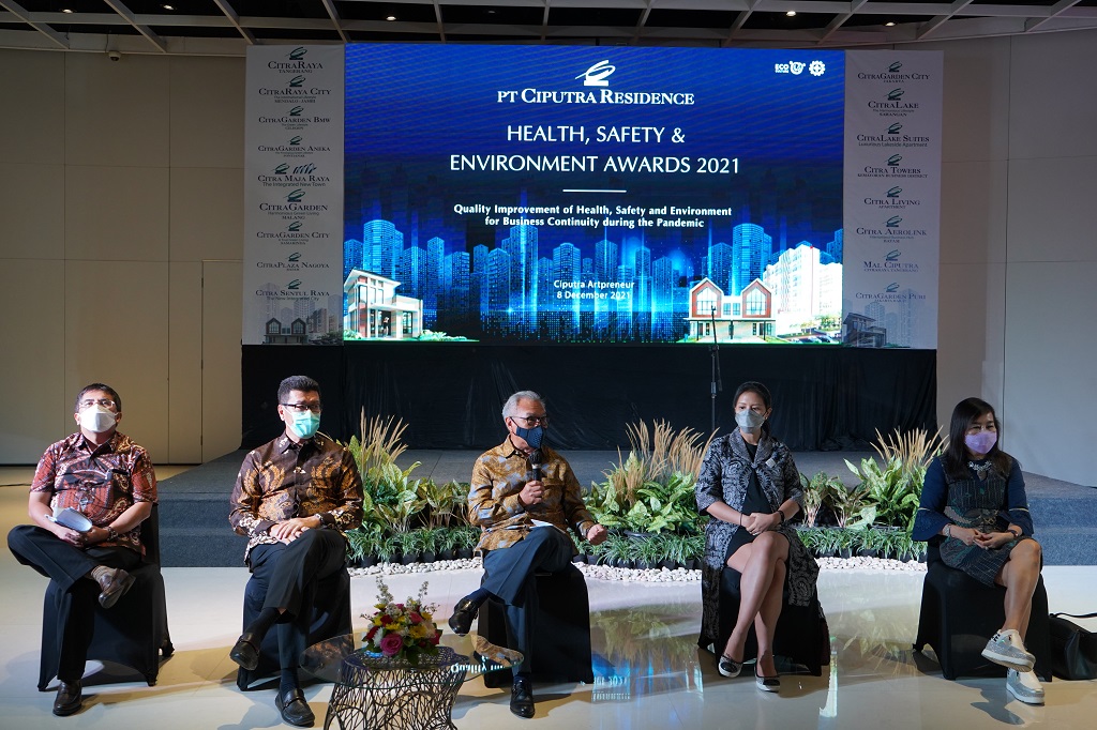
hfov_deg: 54.4
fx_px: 1066
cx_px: 548
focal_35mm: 35
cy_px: 365
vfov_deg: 37.8
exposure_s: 1/160
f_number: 4
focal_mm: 35
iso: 1600
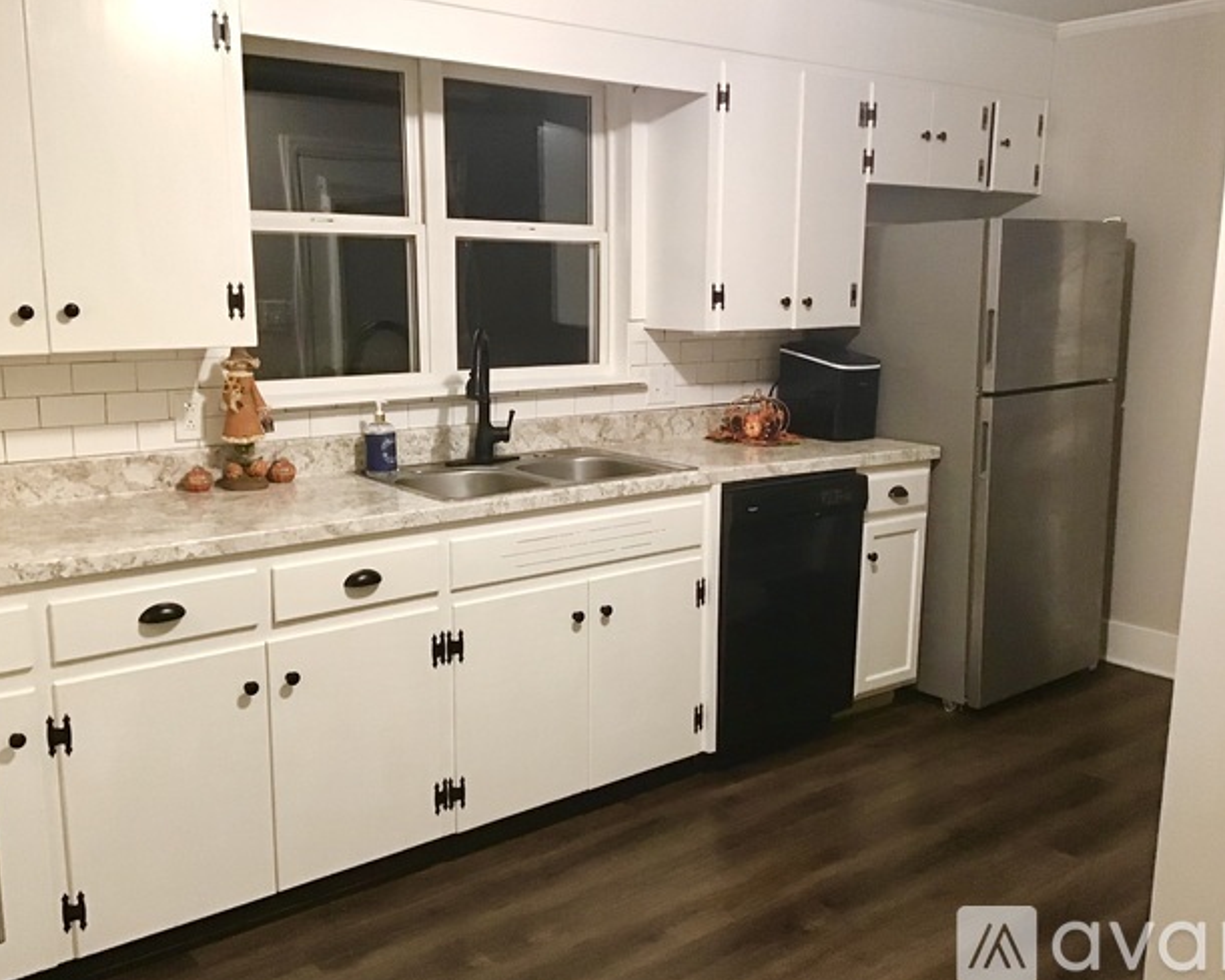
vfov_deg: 44.6
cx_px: 612
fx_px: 1197
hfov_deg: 54.2
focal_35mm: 33
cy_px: 485
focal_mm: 3.3
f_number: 2.4
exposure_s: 1/24
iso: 200
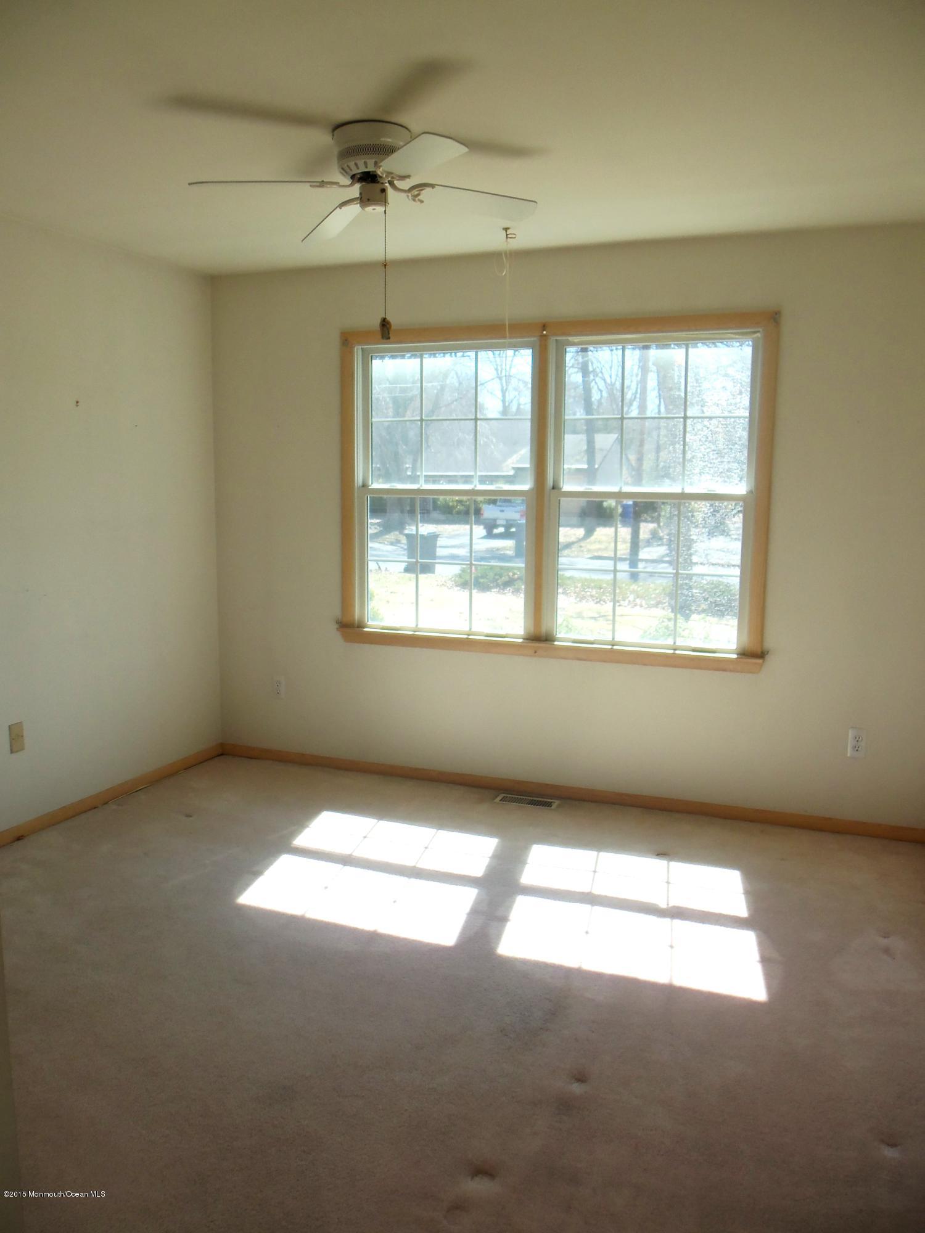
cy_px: 616
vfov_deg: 61.7
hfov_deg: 48.2
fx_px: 1033
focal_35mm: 29
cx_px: 462
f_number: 3.4
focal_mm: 5.2
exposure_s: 1/160
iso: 80
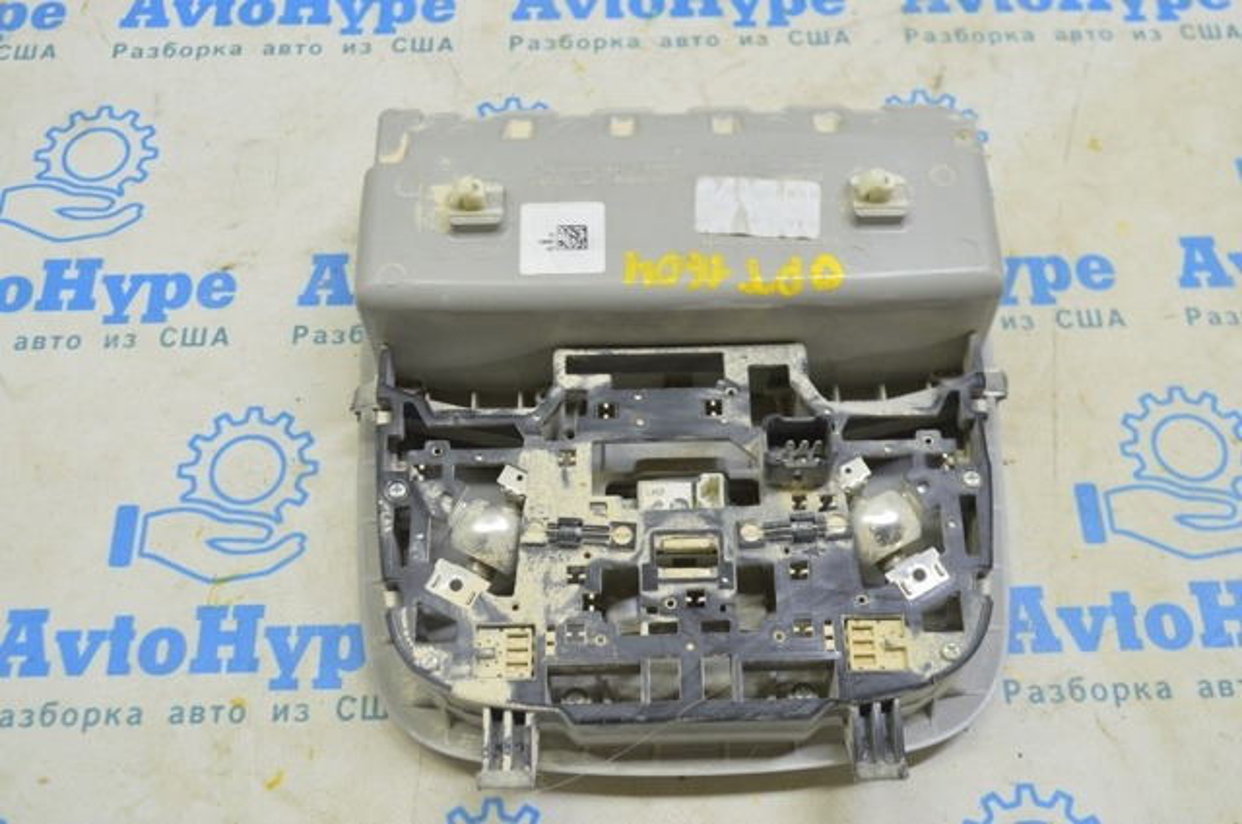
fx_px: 1292
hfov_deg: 51.3
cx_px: 621
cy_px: 412
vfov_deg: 35.4
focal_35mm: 38
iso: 400
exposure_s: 1/20
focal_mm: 25
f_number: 5.6
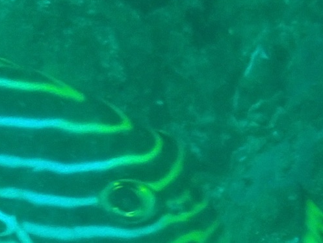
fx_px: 2315
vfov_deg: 6.0
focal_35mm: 248
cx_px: -19
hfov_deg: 7.9
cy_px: 266
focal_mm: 13.65
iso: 800
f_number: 4.1
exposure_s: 1/160
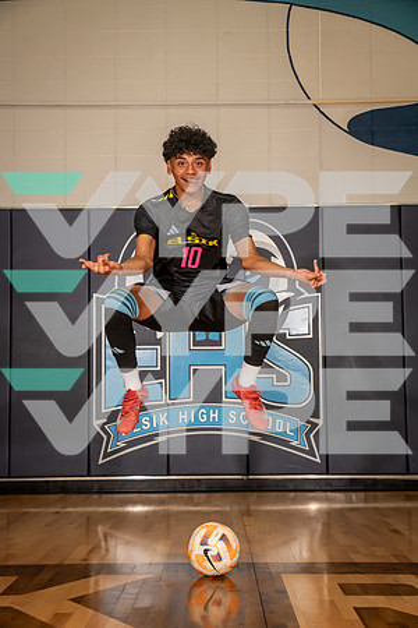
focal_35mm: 52
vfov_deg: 38.2
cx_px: 209
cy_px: 314
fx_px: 906
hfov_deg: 26.0
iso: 800
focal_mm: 52
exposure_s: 1/320
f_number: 6.3
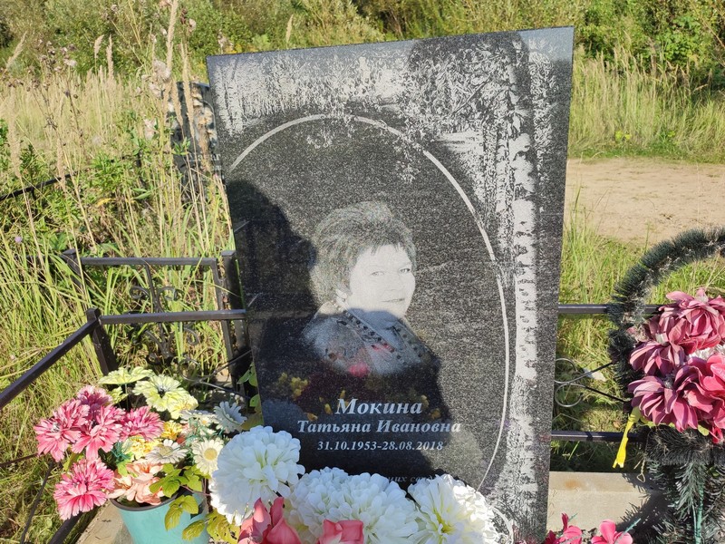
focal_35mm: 25
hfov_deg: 69.4
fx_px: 524
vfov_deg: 54.9
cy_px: 272
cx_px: 362
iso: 50
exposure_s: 1/604
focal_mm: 6.04
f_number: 1.9
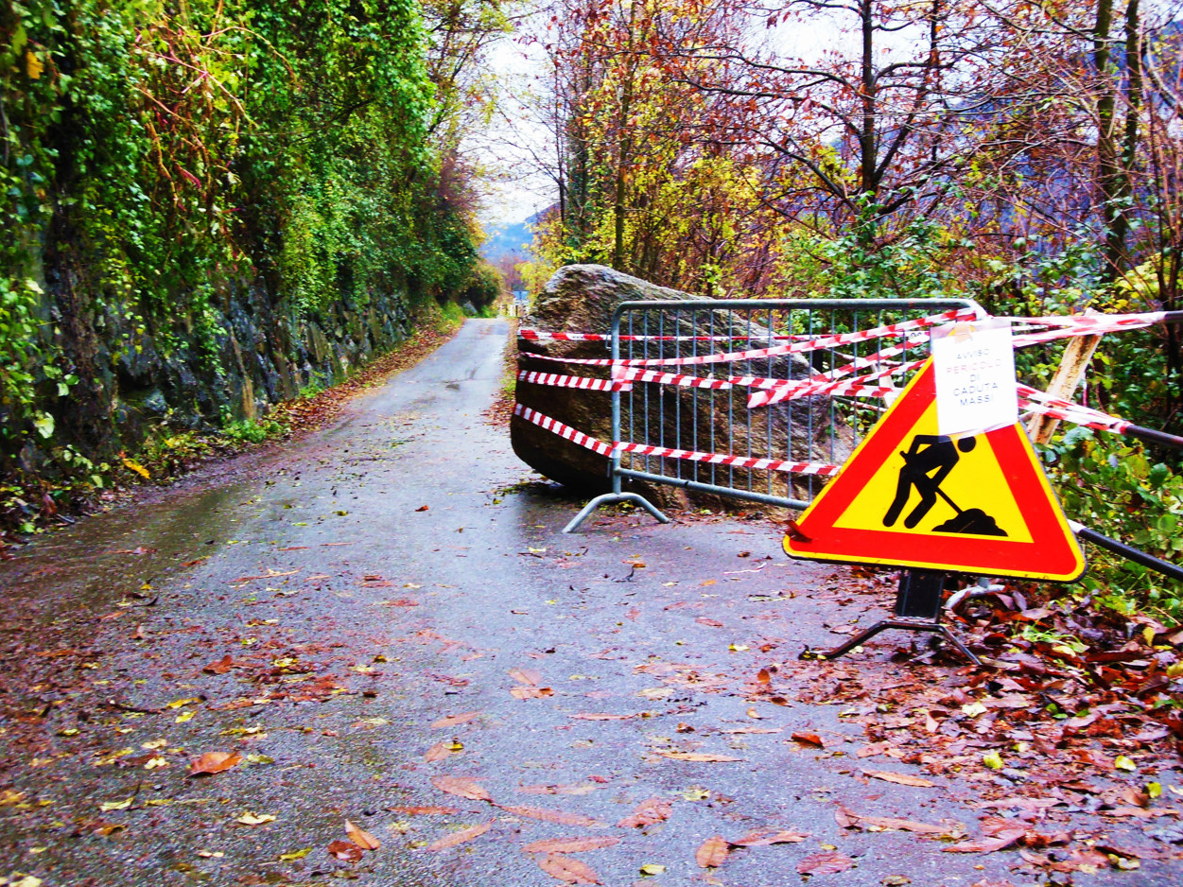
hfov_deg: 42.9
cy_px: 436
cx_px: 597
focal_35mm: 44
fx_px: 1504
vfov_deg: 32.9
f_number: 3.8
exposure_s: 1/15
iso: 400
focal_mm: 7.7
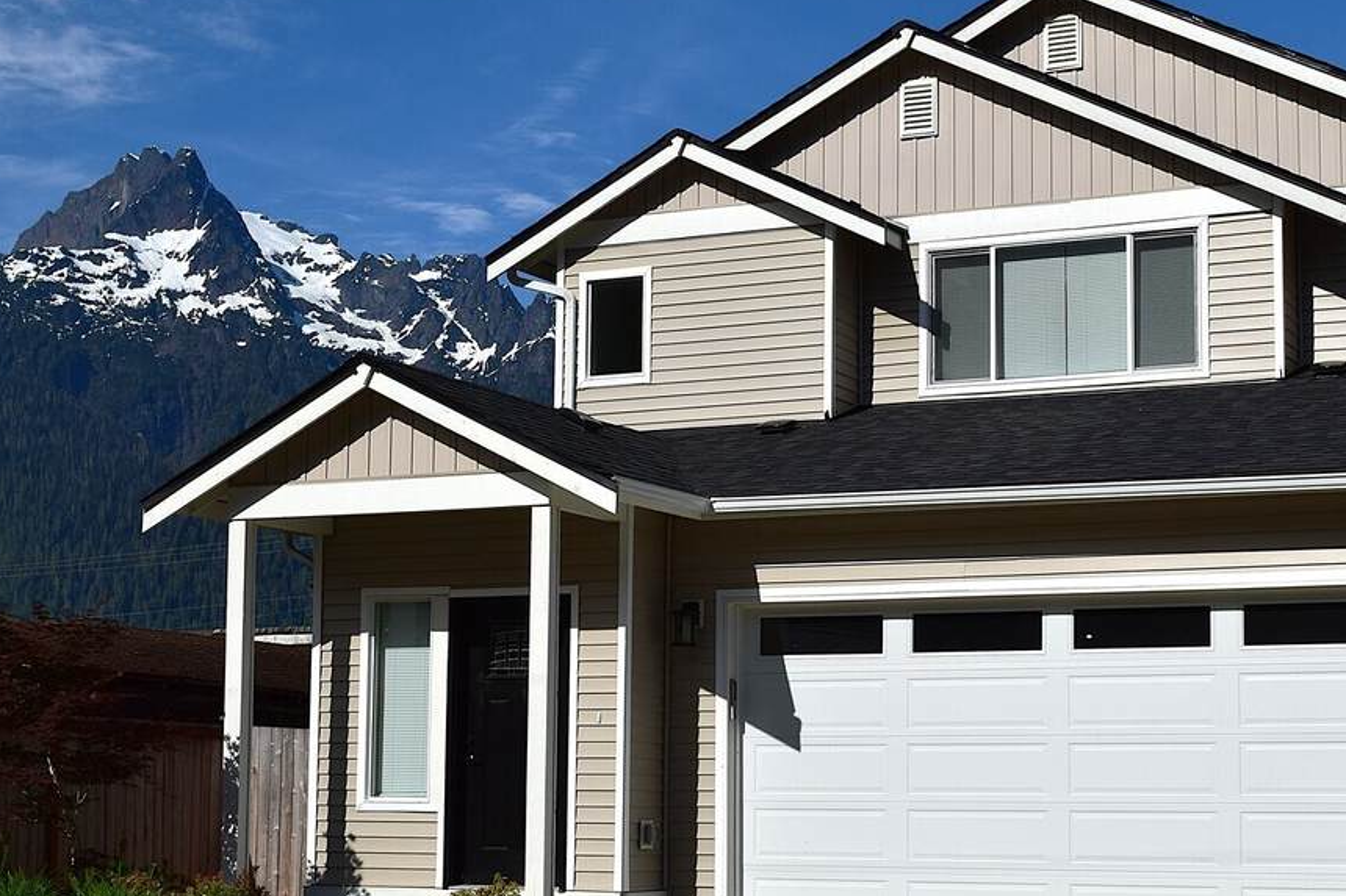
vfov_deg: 20.3
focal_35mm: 67
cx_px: 851
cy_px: 545
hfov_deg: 29.9
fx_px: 2504
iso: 200
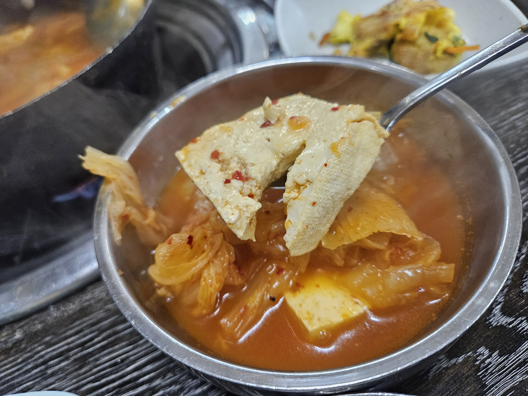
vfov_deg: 58.9
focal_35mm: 23
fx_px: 351
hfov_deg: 73.9
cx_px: 264
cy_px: 198
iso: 500
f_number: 1.8
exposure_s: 1/120
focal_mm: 5.4
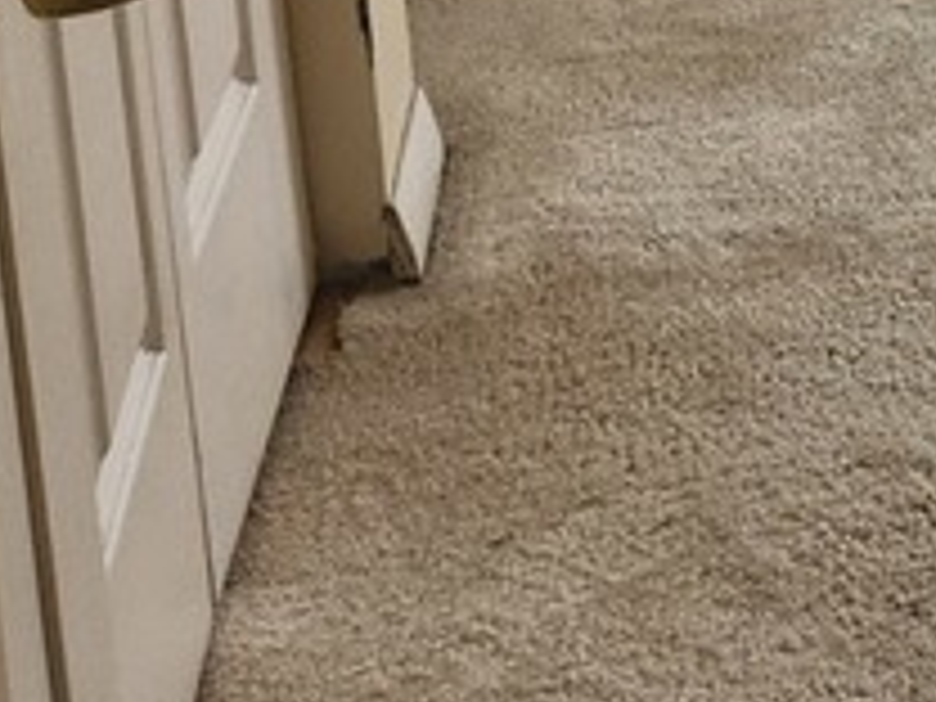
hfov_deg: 11.0
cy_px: -1166
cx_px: 2048
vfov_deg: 8.3
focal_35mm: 159
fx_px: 4299
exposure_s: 1/180
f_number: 1.8
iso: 80
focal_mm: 5.4
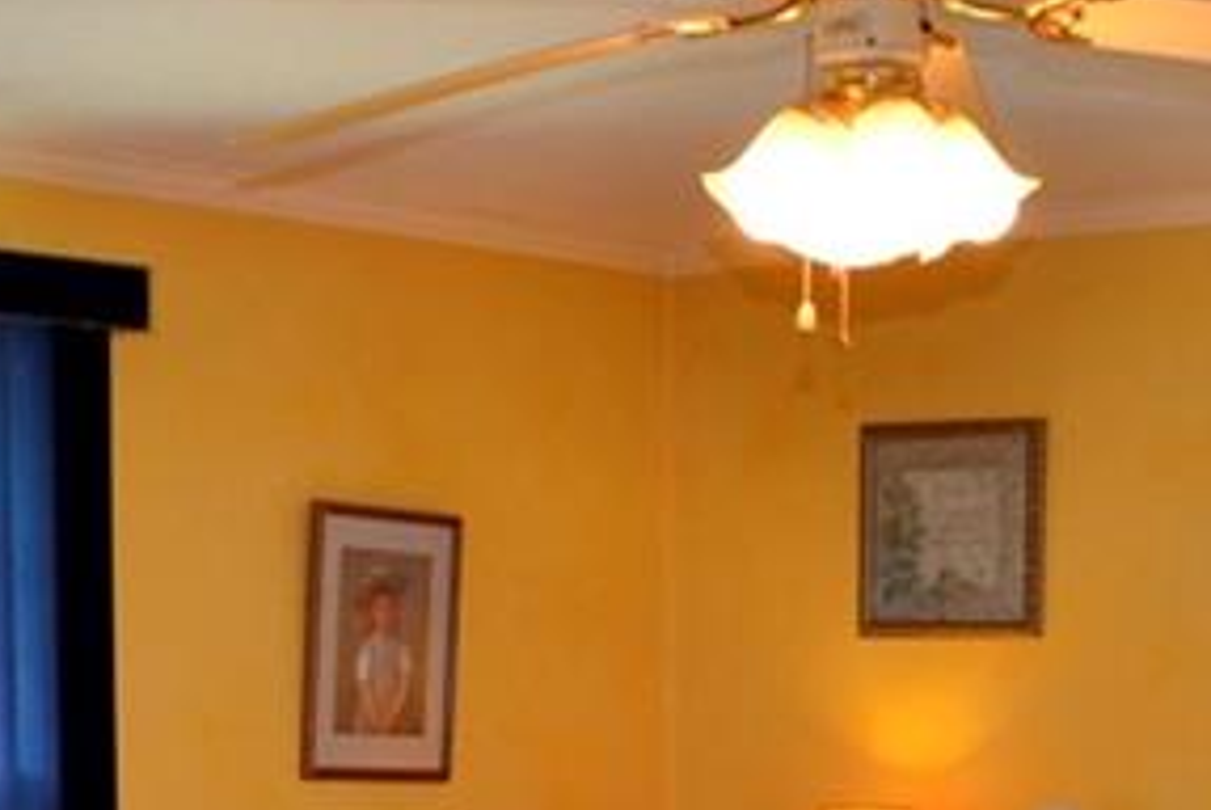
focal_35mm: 96
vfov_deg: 13.2
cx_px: 608
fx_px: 3233
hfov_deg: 21.2
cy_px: 1331
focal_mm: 18
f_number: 3.5
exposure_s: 1/125
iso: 360
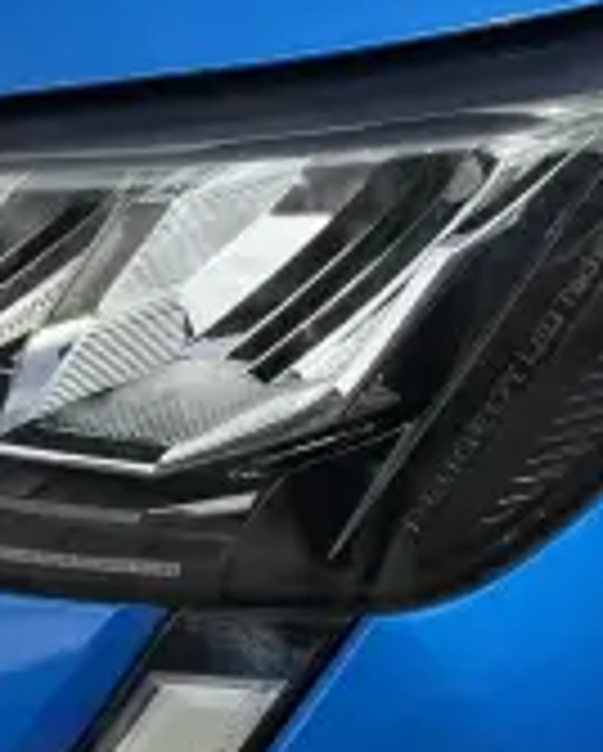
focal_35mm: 112
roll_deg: -3.5
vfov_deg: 17.1
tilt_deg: -33.7
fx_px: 2494
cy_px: 284
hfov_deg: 13.8
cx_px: 220
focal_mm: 6.76
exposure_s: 1/2865
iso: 100
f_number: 1.78
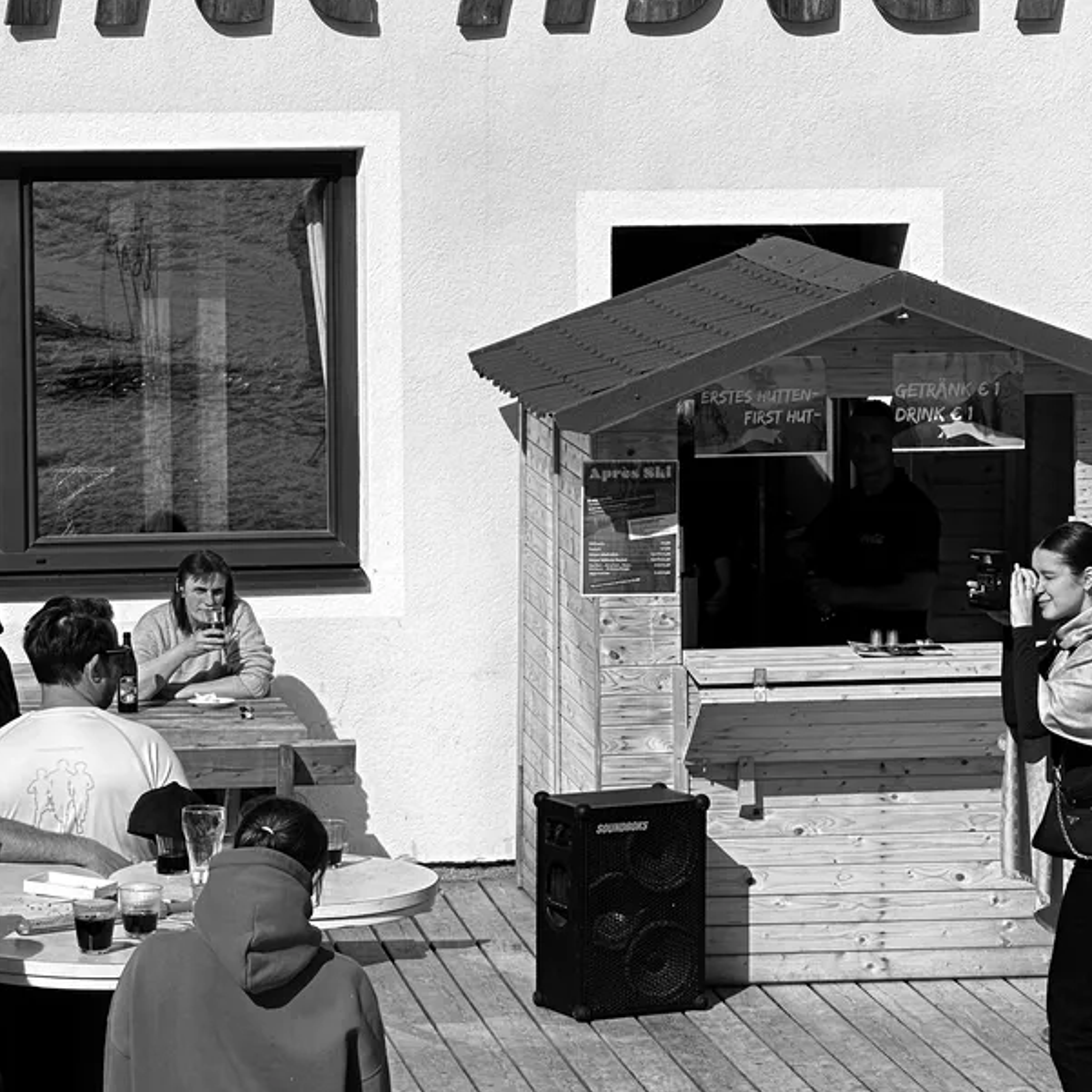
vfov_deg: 12.8
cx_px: 454
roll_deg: +0.8
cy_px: 583
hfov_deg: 12.8
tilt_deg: -4.6
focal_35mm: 136
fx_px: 4854
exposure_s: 1/1575
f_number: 2.8
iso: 32
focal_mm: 9
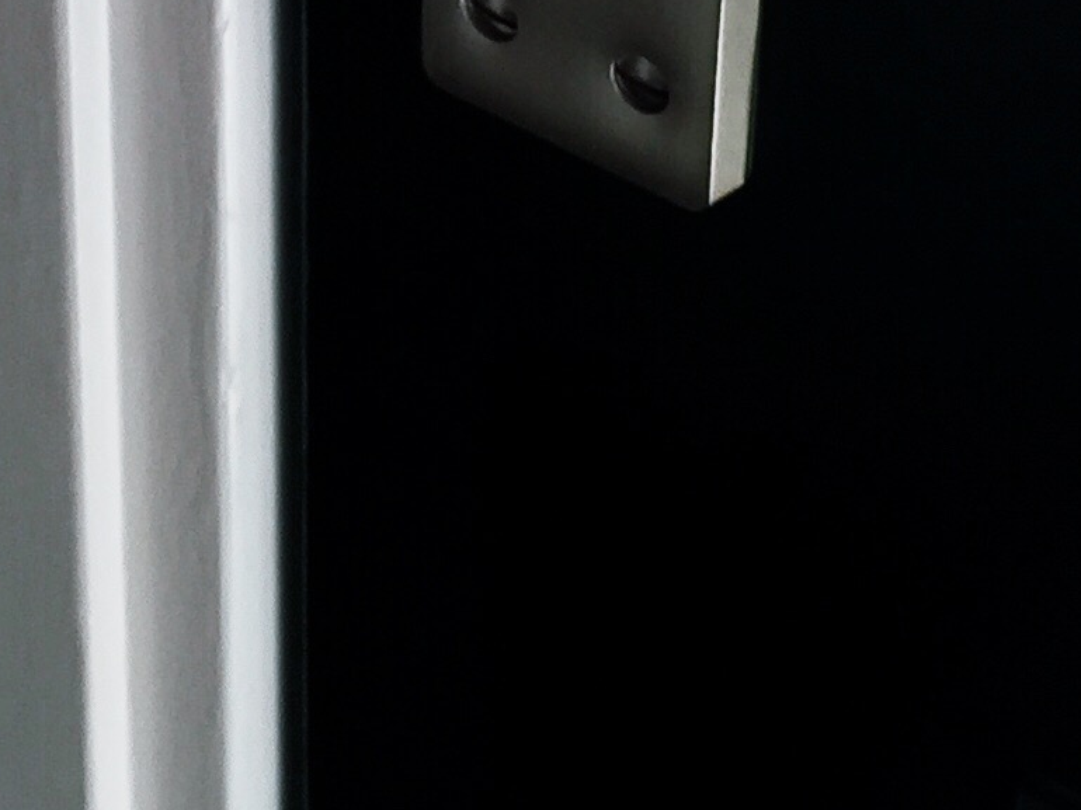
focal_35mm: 123
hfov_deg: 16.0
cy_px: -613
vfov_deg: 11.3
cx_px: 449
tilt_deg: -29.3
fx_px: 3840
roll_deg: -0.8
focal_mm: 4.15
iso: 32
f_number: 2.2
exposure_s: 1/60
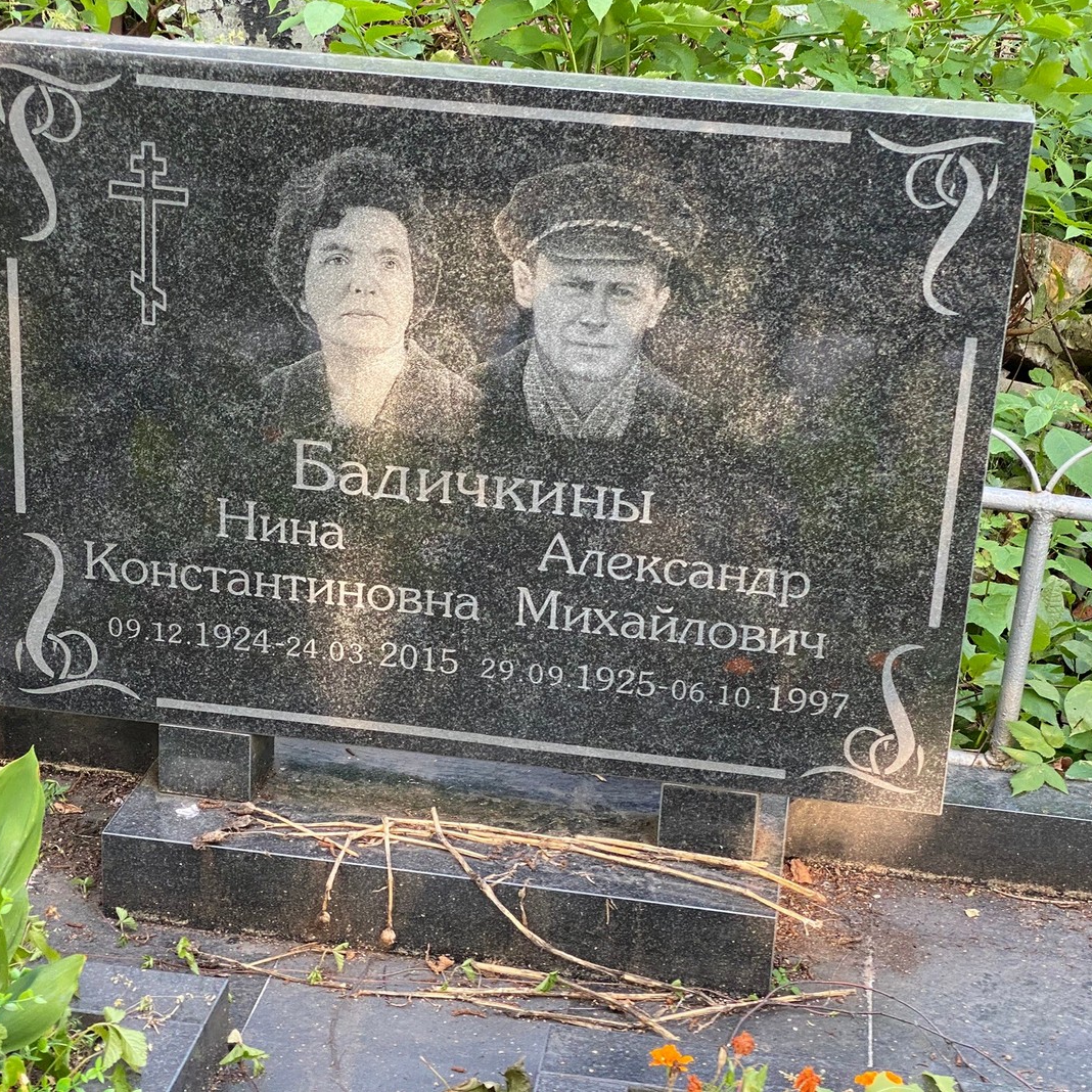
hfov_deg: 27.7
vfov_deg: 27.7
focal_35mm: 62
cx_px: 497
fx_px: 2213
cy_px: 542
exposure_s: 1/122
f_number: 2
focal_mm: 6
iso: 125
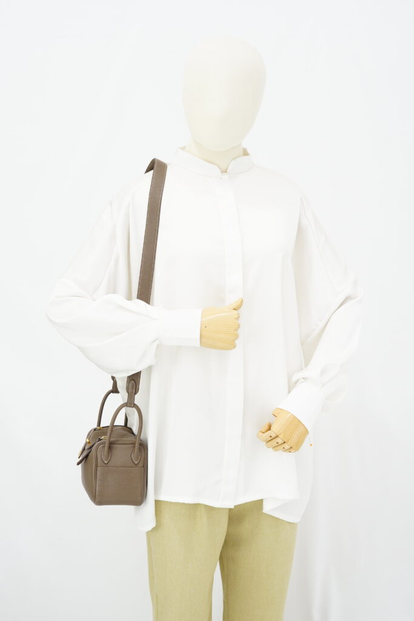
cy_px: 310
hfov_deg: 27.0
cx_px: 207
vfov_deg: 39.6
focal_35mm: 50
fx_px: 862
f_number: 6.3
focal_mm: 50
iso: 640
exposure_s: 1/8
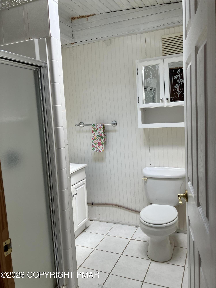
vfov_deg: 63.4
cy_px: 144
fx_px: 233
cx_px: 108
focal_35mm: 28
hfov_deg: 49.7
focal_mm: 3.99
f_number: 1.8
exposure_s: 1/120
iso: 32
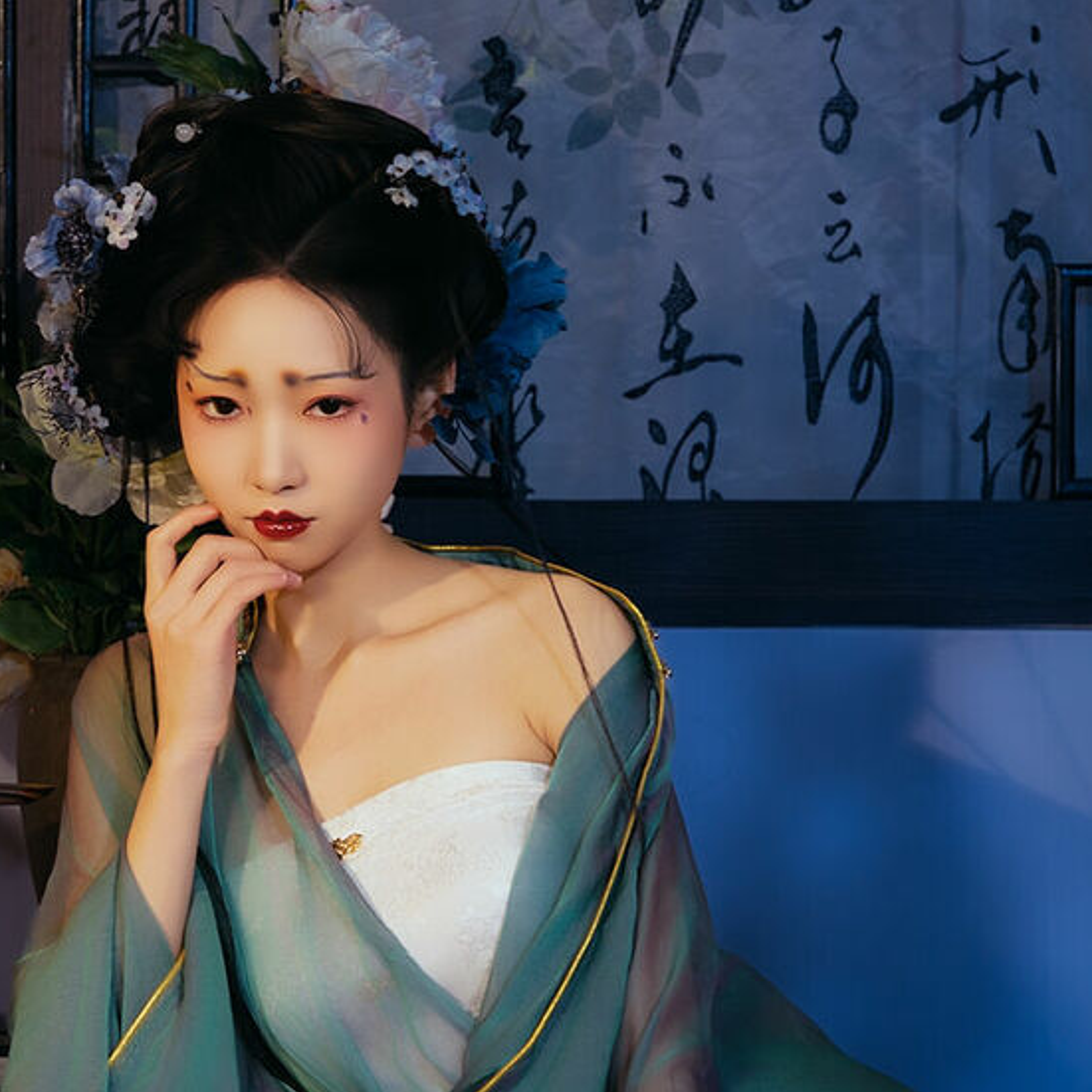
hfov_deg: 11.4
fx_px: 5461
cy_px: 544
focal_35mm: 153
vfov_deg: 11.4
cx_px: 321
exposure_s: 1/125
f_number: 4
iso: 400
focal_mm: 64
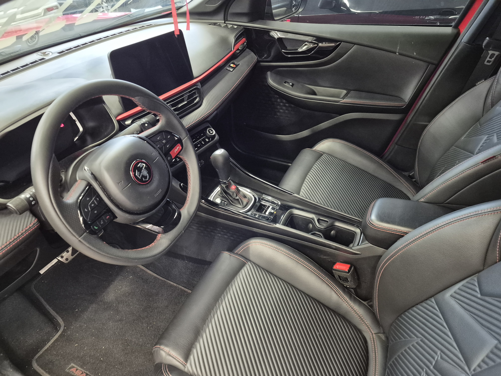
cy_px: 188
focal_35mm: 23
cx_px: 250
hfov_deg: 73.9
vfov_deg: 58.9
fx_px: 333
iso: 1250
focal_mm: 5.4
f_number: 1.8
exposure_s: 1/60
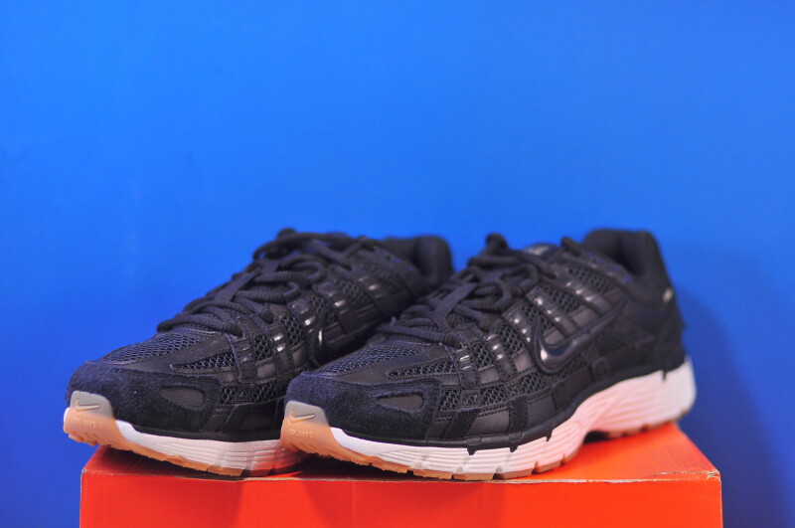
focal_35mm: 75
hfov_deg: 27.0
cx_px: 398
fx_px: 1654
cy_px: 264
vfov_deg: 18.1
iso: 250
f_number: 2.2
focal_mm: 50
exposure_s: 1/320
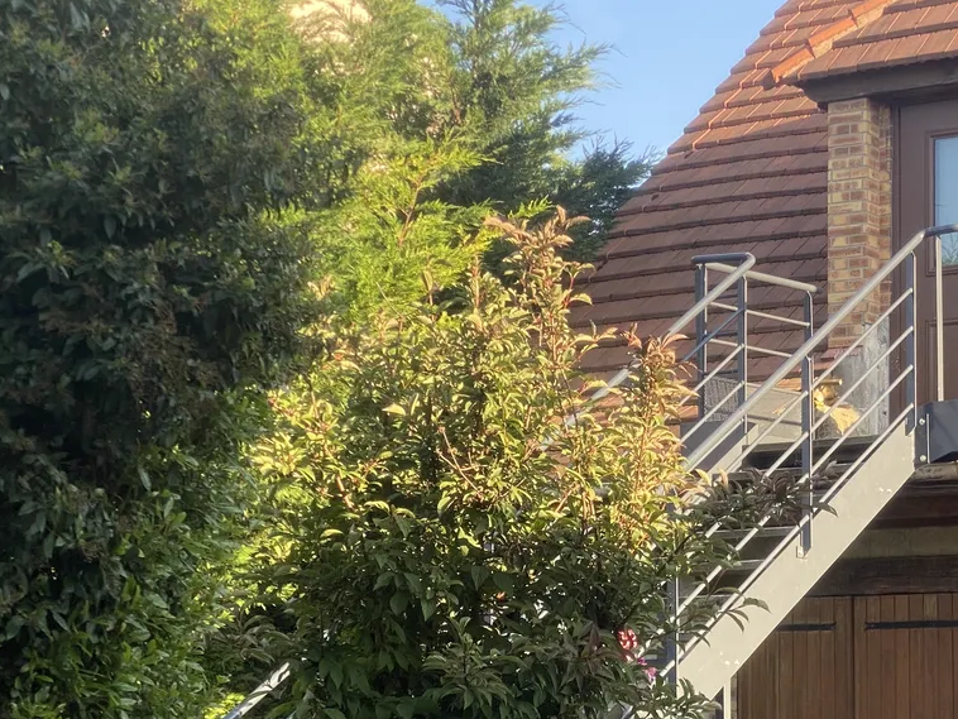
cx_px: 795
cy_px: 581
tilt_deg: +2.2
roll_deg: +0.4
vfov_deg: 15.3
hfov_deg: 20.2
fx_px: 2658
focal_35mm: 96
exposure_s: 1/193
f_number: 2
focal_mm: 6
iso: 20
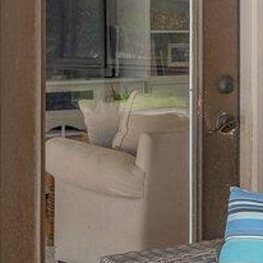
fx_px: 1051
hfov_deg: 13.1
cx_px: 453
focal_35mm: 122
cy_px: 28
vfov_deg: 14.1
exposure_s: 1/40
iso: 100
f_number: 9
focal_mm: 14.5
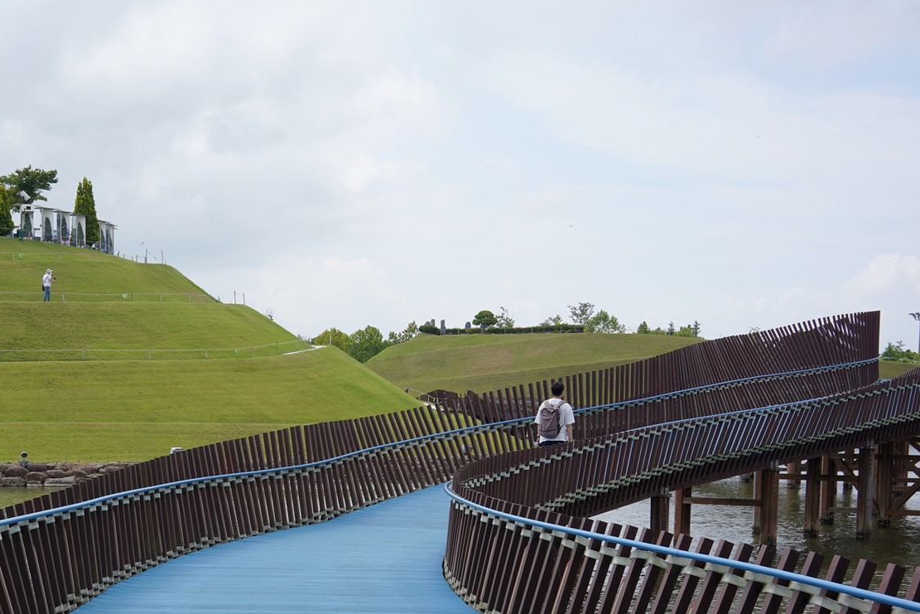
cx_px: 175
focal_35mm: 63
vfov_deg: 21.2
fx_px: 1610
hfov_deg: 31.0
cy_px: 518
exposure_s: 1/100
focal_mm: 35
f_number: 13
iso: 100
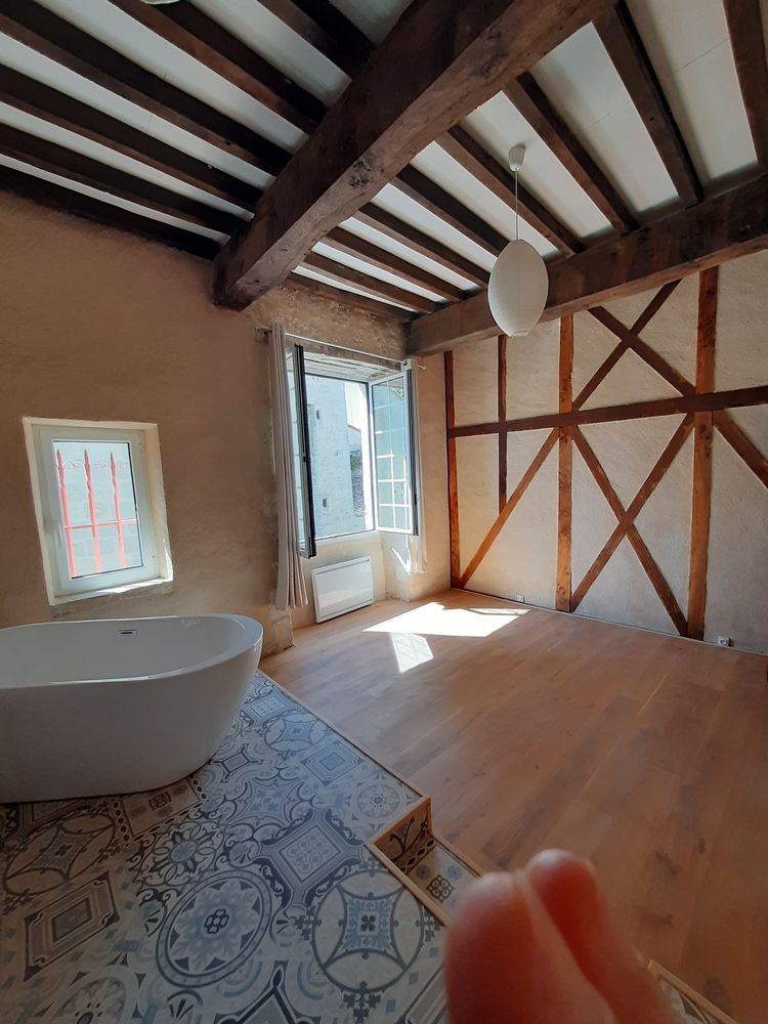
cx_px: 384
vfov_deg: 106.2
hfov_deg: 89.9
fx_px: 385
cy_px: 512
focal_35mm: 13
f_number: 2.2
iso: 50
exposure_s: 1/100
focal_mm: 1.42
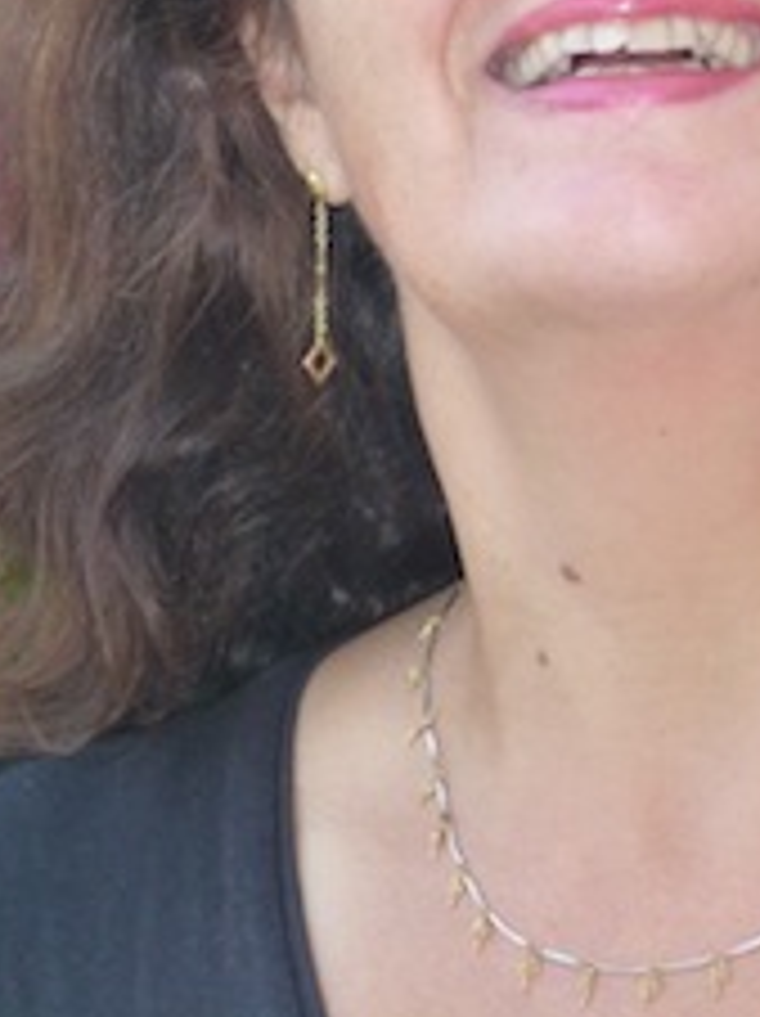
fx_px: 6364
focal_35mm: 217
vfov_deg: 9.1
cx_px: 684
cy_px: 112
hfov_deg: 6.8
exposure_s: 1/60
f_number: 5.3
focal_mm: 18.2
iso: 200
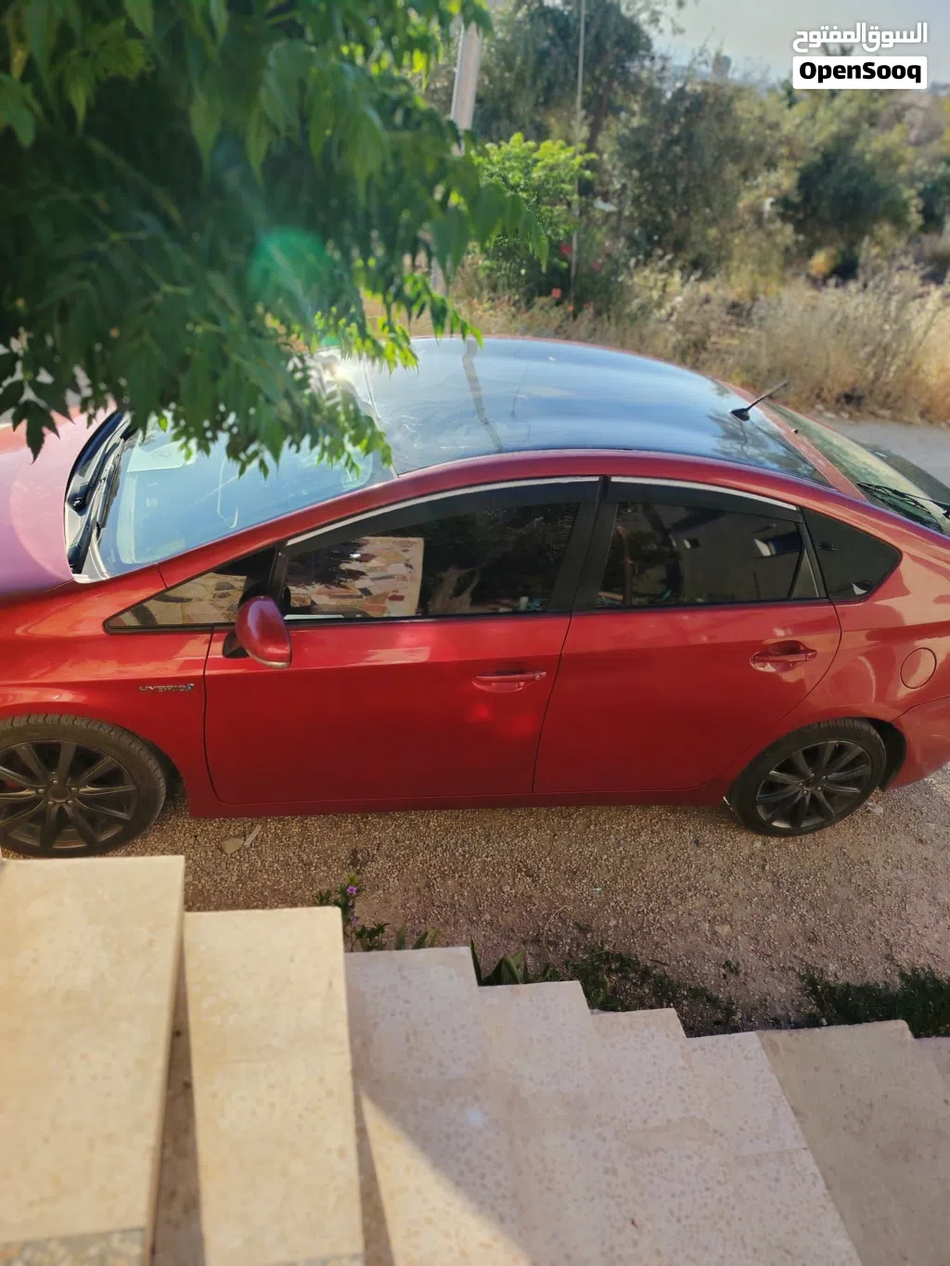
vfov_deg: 71.6
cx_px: 475
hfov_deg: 56.8
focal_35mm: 24
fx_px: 878
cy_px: 633
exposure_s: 1/811
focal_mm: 5.25
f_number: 4
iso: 100
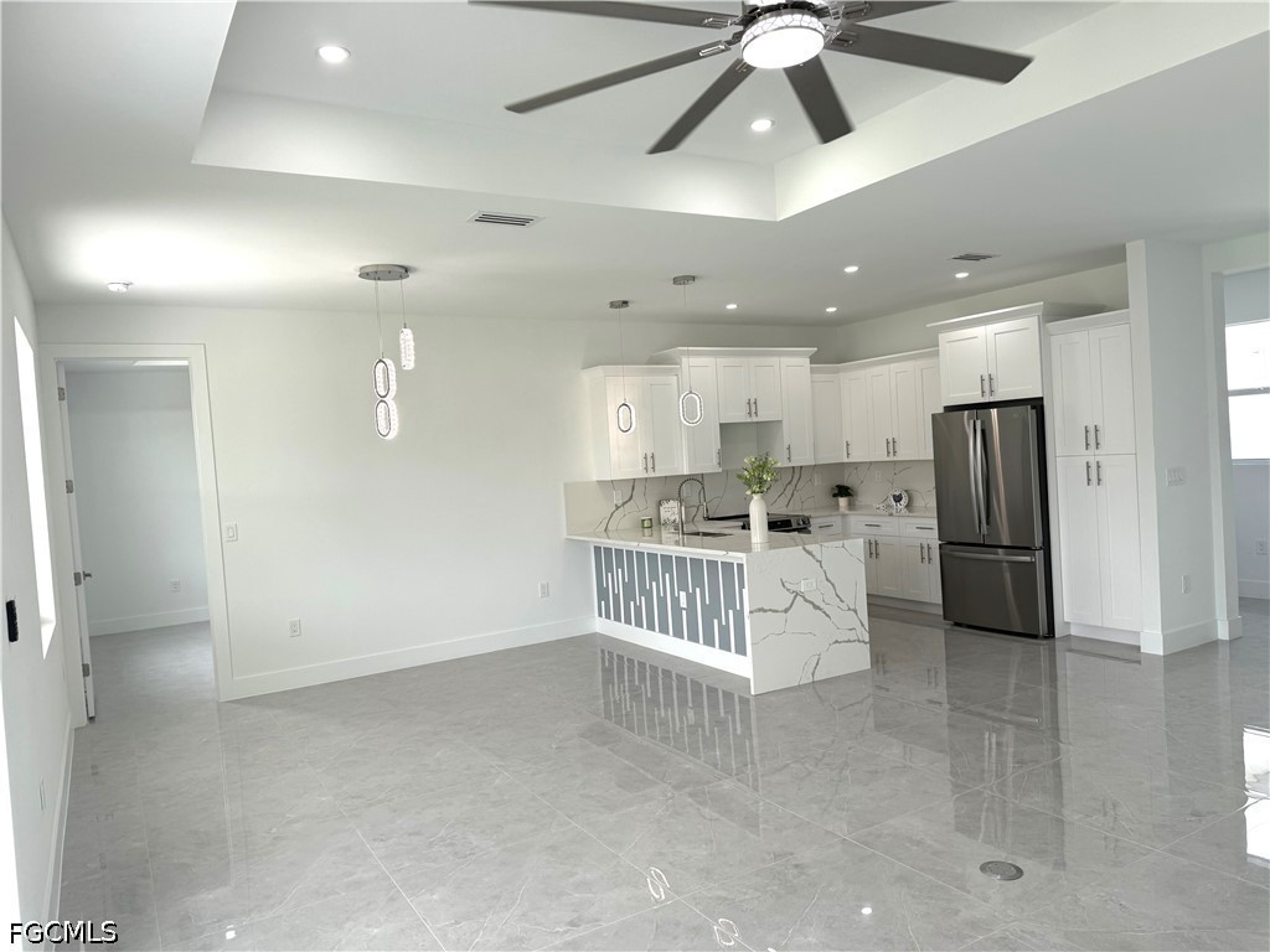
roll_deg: +3.6
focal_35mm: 24
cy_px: 476
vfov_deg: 56.8
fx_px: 881
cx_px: 635
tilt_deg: -2.2
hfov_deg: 71.6
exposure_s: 1/341
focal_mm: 6.76
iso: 80
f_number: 1.78
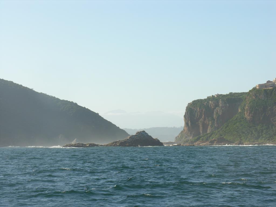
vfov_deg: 11.7
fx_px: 1013
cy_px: 104
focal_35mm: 127
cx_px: 138
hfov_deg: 15.5
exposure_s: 1/170
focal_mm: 32.4
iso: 50
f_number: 6.8
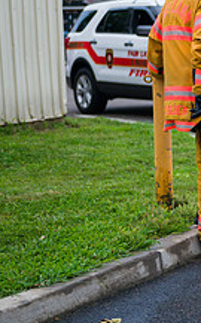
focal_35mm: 120
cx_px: 374
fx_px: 1055
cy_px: 115
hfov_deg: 10.2
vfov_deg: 17.4
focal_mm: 44
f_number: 3.2
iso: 500
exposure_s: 1/250
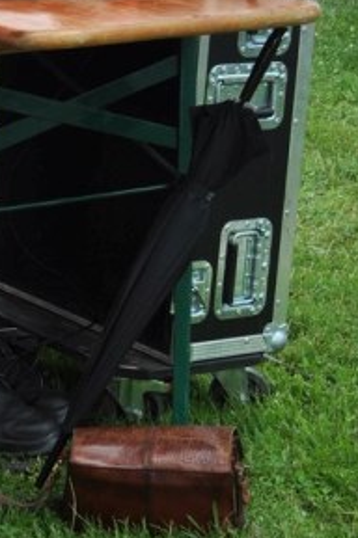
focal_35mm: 137
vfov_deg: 14.9
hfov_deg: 9.5
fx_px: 2048
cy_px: 152
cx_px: -284
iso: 200
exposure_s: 1/125
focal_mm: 22
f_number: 5.6
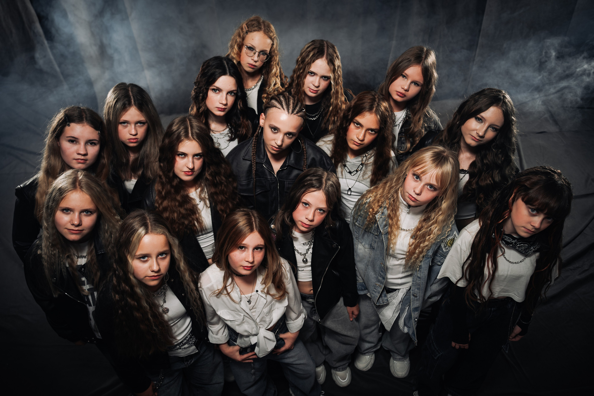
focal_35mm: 28
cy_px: 198
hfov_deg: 65.5
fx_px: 462
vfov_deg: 46.4
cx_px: 297
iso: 500
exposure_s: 1/160
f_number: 3.5
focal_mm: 28
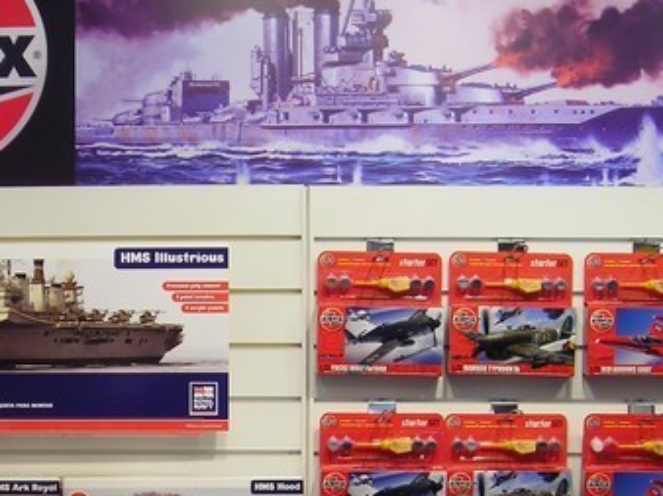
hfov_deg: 21.2
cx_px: 31
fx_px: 1723
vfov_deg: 16.2
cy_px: 445
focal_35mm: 90
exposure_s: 1/18.5
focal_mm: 6.3
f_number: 3.2
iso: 50
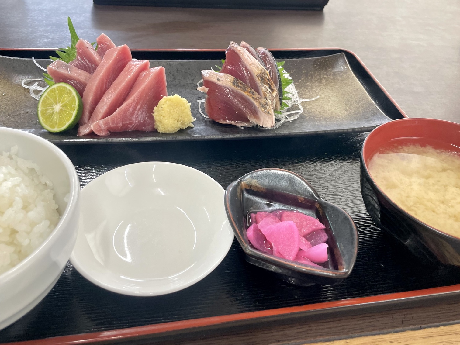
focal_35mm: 27
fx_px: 359
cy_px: 167
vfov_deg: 51.4
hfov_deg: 65.3
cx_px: 222
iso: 100
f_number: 1.6
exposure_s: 1/121
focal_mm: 4.2
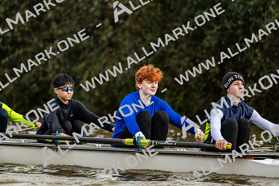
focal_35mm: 400
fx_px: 3101
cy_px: 93
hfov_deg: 5.2
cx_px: 140
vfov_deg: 3.4
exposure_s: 1/1600
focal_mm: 400
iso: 2000
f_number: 4.5
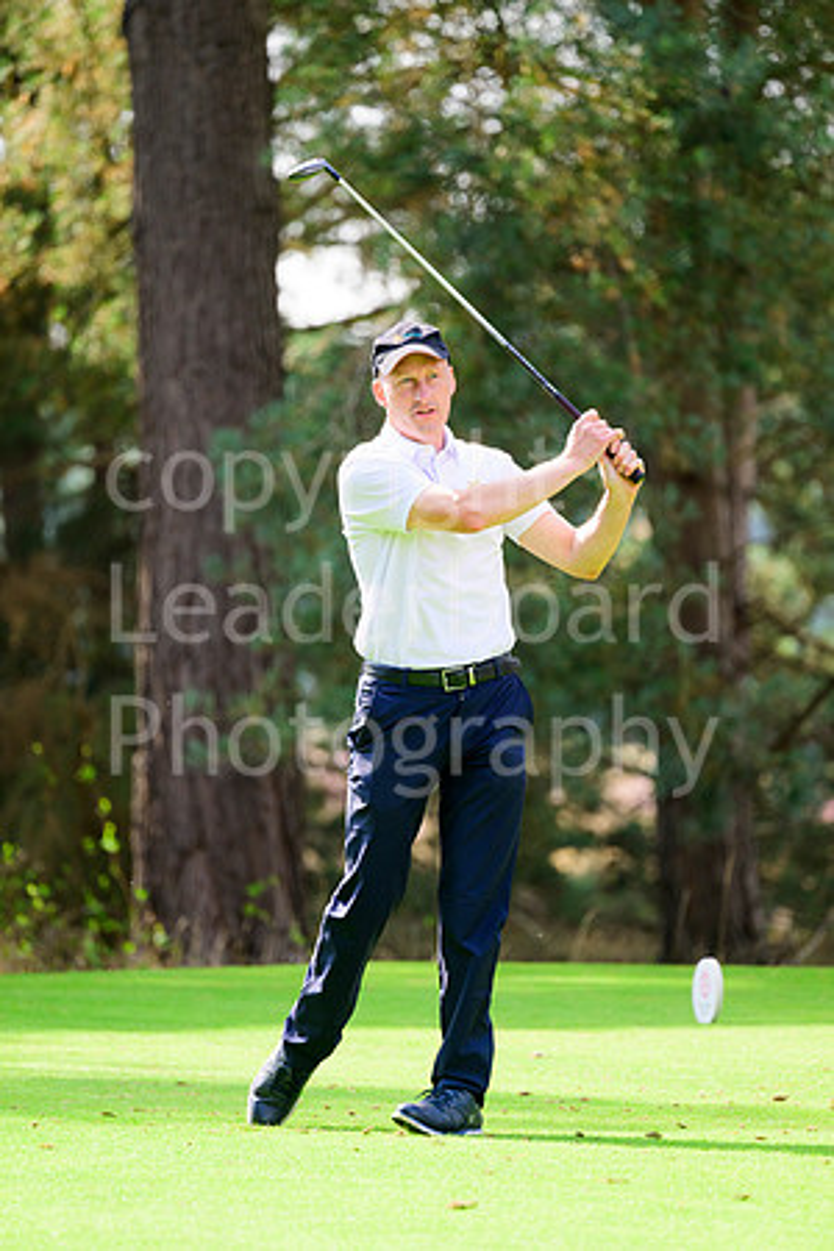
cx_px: 417
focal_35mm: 360
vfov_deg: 5.7
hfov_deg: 3.8
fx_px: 12509
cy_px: 626
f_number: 5.6
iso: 1250
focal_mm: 360
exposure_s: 1/1000
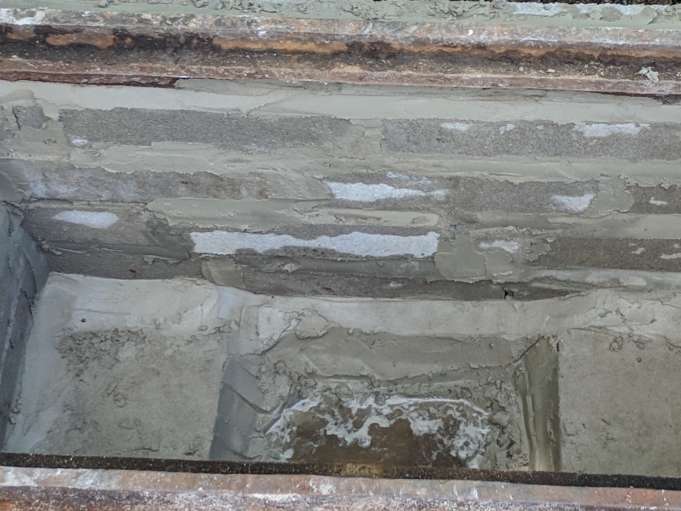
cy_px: 258
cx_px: 441
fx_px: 1554
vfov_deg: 18.7
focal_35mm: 79
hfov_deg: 24.6
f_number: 2
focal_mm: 4.67
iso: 50
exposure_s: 1/190
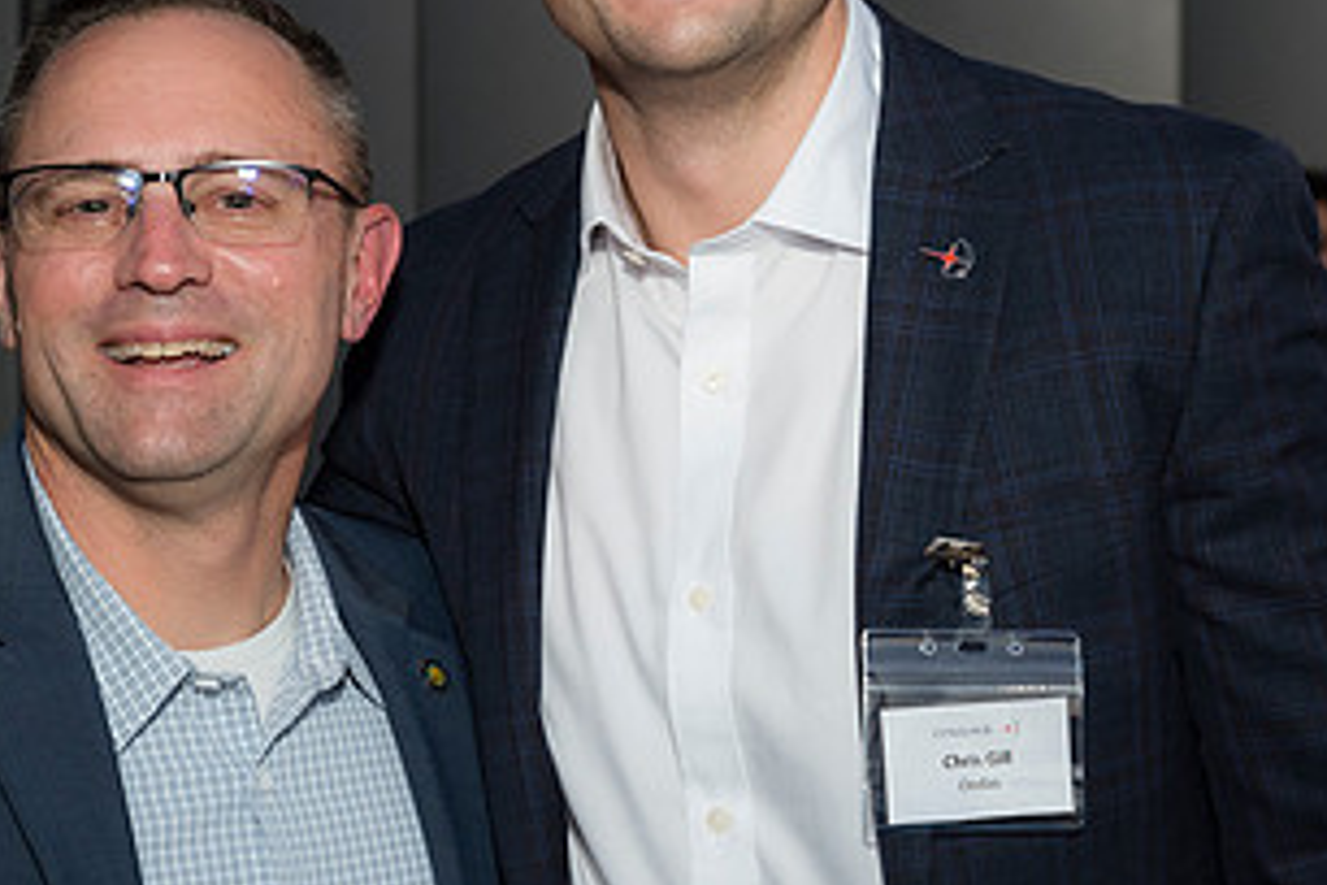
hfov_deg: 22.4
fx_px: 3354
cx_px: 690
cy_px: 310
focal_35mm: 91
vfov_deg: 15.0
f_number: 5.6
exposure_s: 1/125
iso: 800
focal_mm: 48
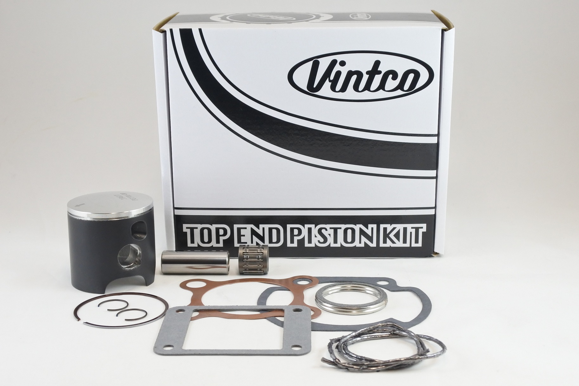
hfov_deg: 45.4
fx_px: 692
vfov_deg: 31.2
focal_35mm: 43
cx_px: 290
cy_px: 193
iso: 560
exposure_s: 1/125
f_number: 4.5
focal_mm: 16.1
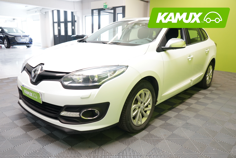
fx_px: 184
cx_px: 118
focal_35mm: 28
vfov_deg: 46.4
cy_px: 79
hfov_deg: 65.5
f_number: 3.5
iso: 800
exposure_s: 1/30
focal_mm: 28
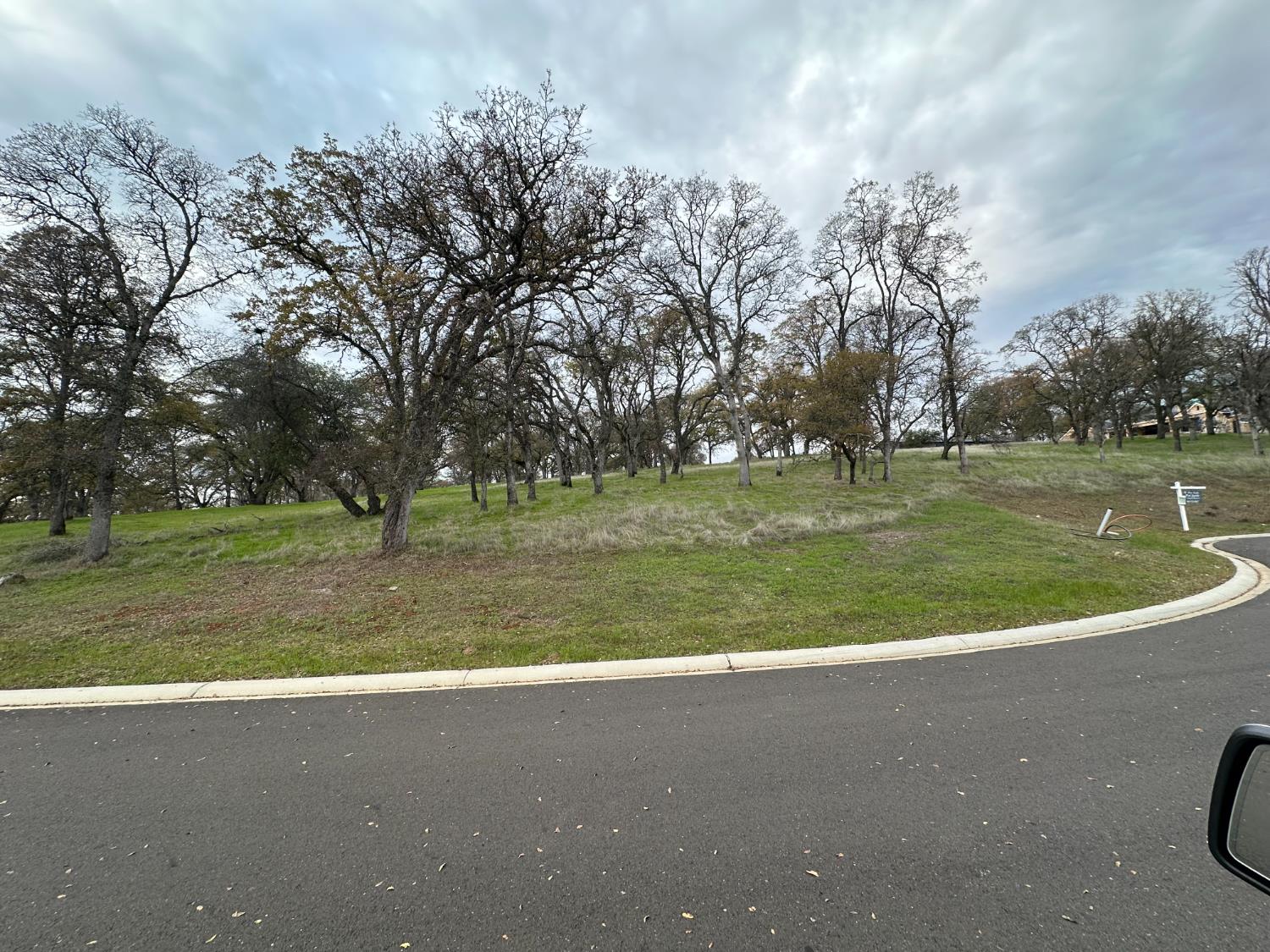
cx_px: 635
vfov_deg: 85.7
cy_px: 476
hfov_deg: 102.1
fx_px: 514
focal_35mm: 14
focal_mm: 2.22
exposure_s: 1/117
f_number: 2.2
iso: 40
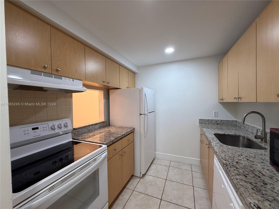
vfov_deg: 85.7
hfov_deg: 102.1
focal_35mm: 14
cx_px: 140
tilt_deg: -1.5
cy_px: 104
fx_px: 113
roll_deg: +1.4
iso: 160
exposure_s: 1/120
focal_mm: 2.22
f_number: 2.2
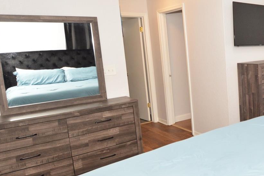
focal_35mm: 35
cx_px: 252
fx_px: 256
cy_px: 88
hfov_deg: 47.2
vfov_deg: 37.8
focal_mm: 12
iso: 800
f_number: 8
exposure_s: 1/50
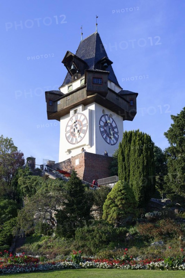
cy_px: 139
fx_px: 247
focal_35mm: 32
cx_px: 92
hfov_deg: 41.1
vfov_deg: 58.7
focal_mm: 32
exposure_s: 1/640
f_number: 5.6
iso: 250
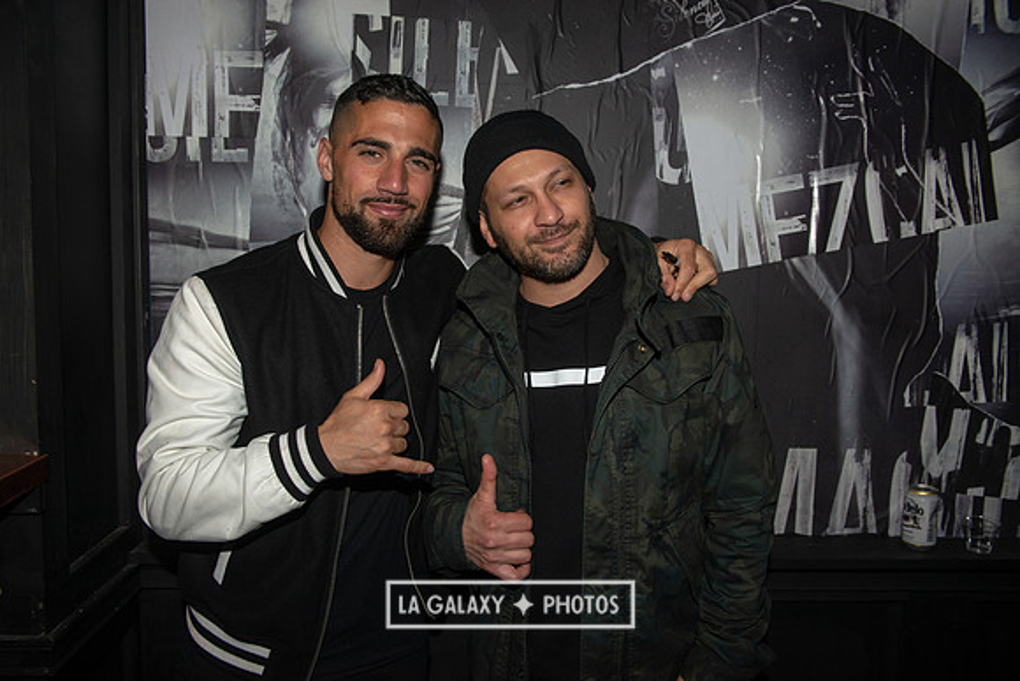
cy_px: 340
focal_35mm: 29
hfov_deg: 63.6
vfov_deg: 45.0
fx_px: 822
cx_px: 510
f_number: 5
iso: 320
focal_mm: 29
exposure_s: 1/160
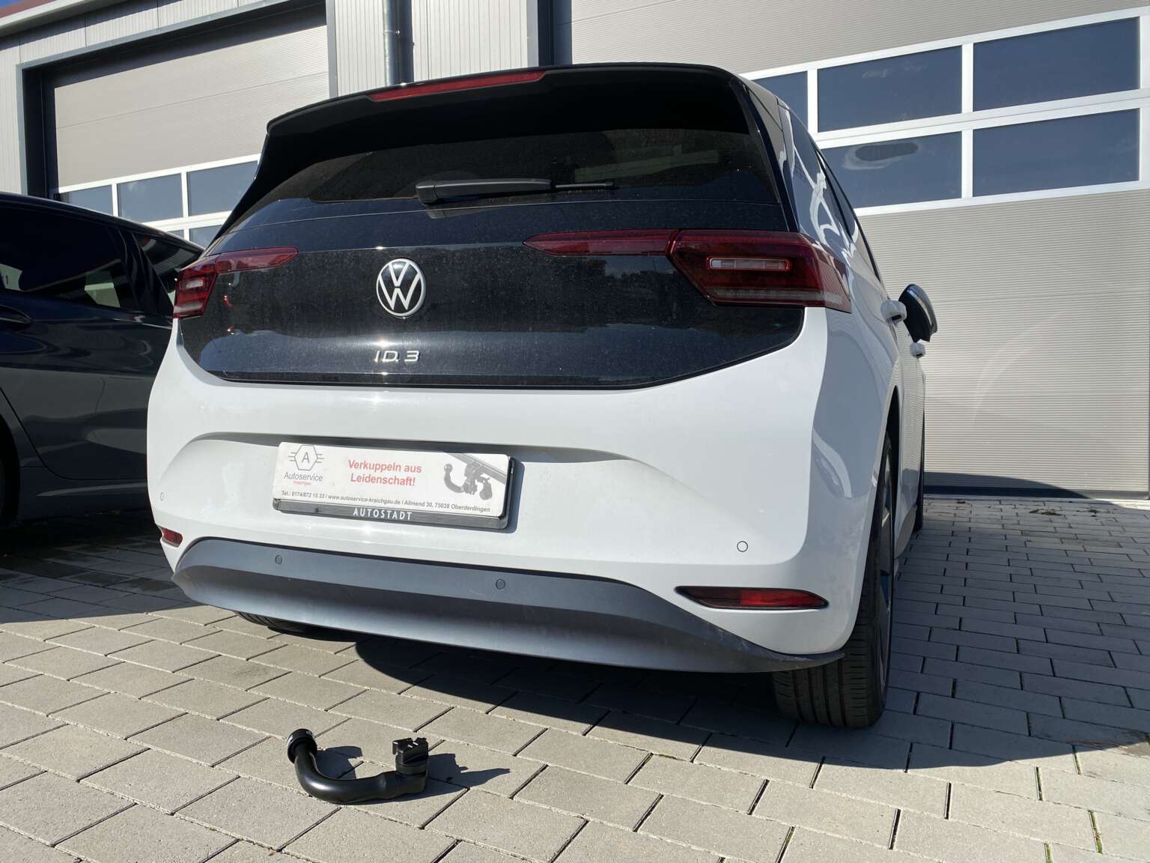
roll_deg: +0.6
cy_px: 432
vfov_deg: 53.1
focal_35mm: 26
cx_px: 575
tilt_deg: -2.3
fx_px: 864
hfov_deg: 67.3
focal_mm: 4.25
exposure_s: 1/4115
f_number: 1.8
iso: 32
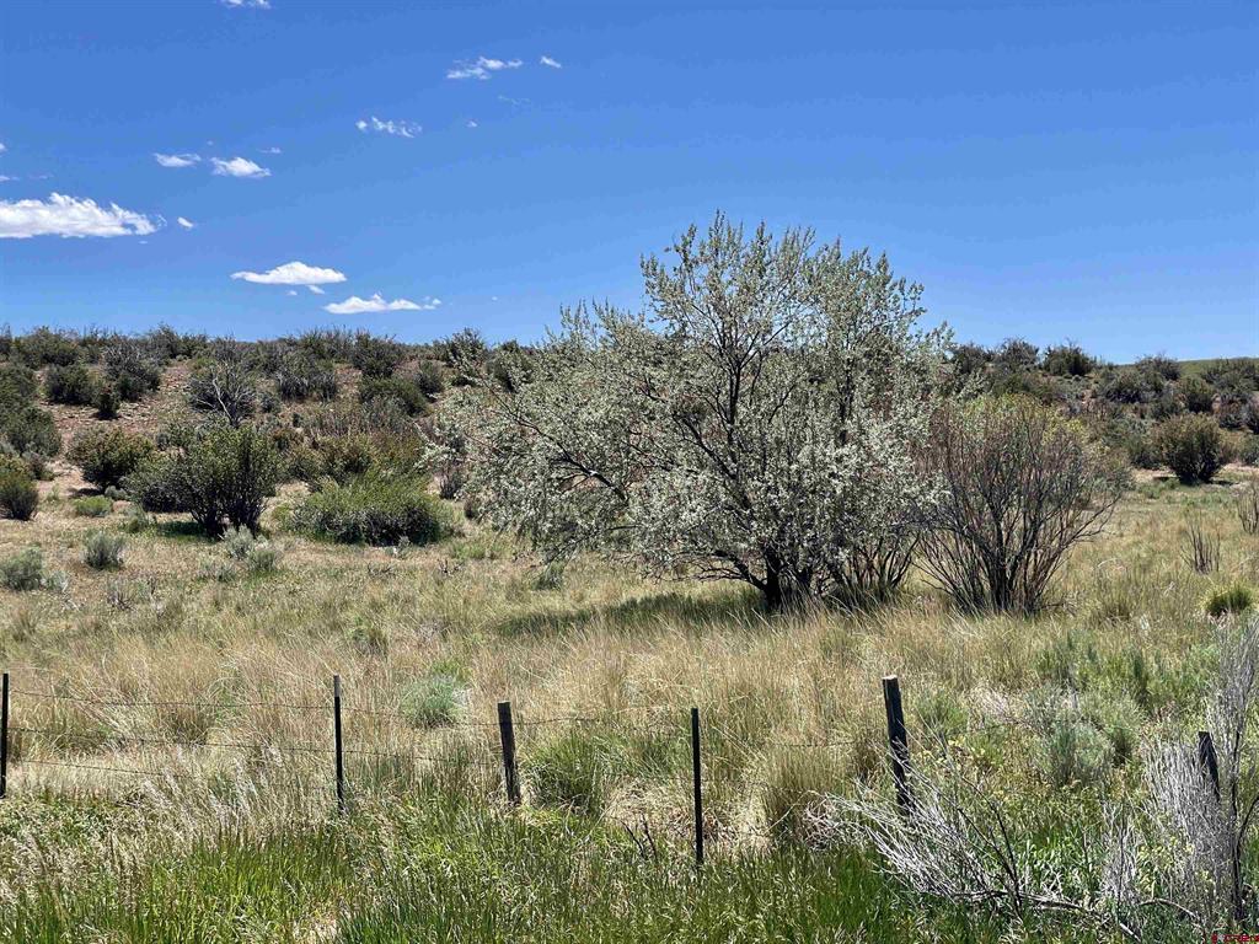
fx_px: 1891
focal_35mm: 52
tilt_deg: -1.2
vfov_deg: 28.0
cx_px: 630
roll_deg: +2.4
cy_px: 472
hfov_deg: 36.8
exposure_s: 1/1546
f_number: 2
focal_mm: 6
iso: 25
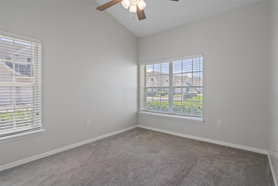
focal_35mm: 17
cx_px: 139
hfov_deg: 93.3
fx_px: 131
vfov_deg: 70.4
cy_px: 93
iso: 320
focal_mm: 17
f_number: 9
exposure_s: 1/8
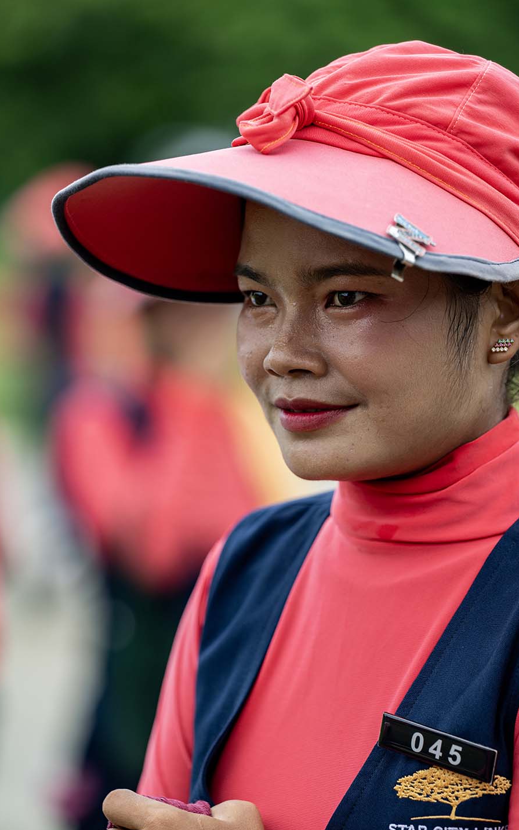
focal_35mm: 205
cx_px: 265
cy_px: 417
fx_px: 4639
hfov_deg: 6.4
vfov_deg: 10.2
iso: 220
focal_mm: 200
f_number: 3.5
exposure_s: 1/800
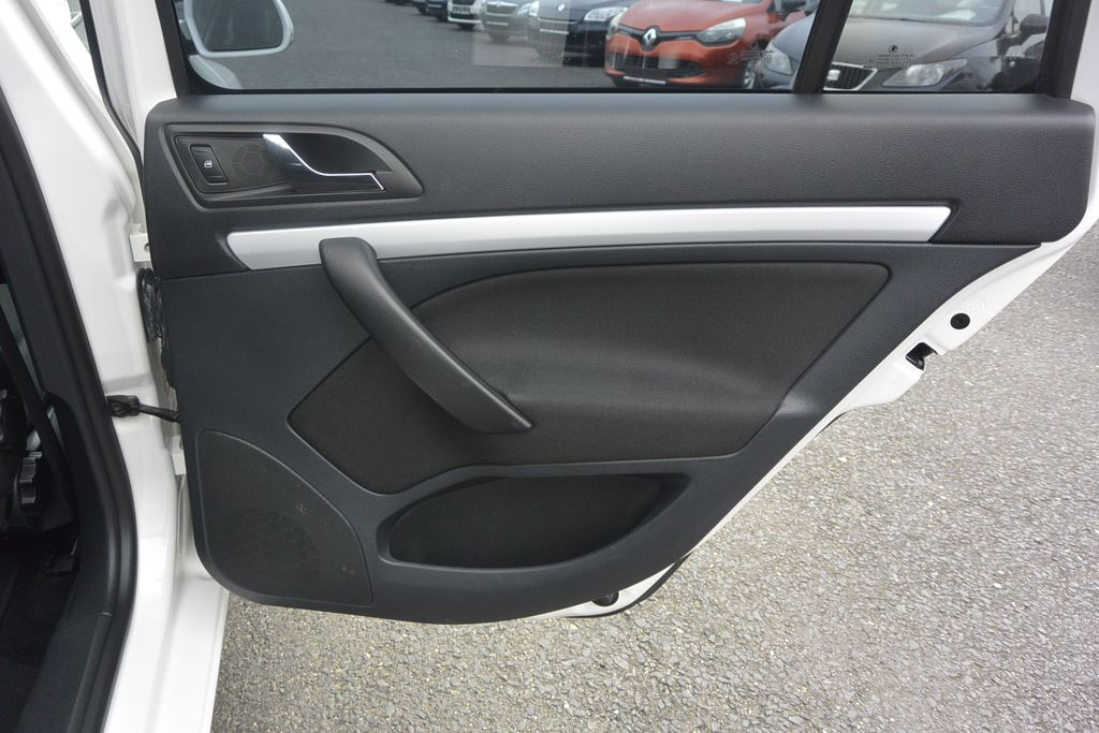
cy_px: 366
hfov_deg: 67.4
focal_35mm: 27
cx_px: 550
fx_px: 824
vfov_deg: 47.9
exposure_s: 1/200
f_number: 3.5
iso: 200
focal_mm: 10
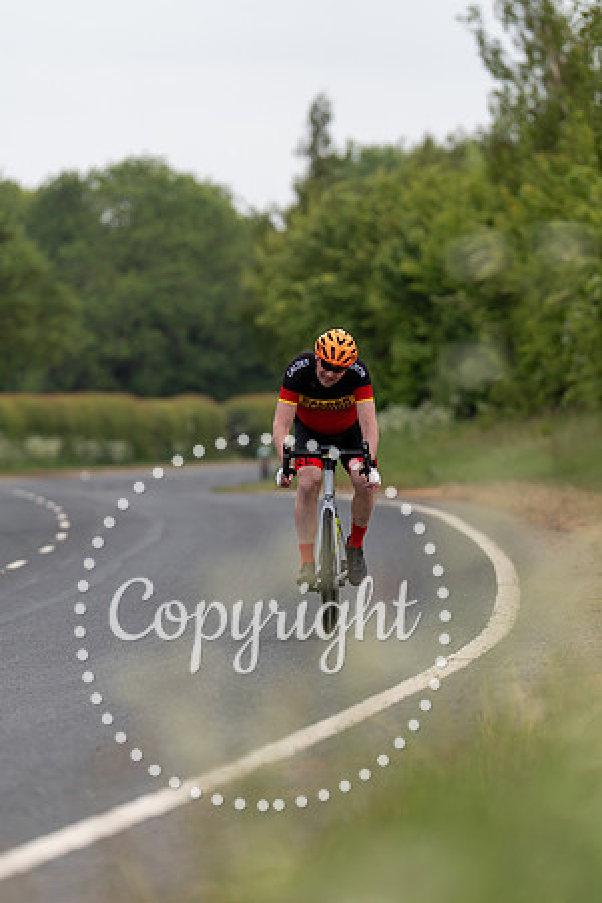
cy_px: 476
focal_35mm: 316
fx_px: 7930
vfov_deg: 6.5
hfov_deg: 4.3
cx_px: 334
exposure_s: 1/1250
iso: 160
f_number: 3.2
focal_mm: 200
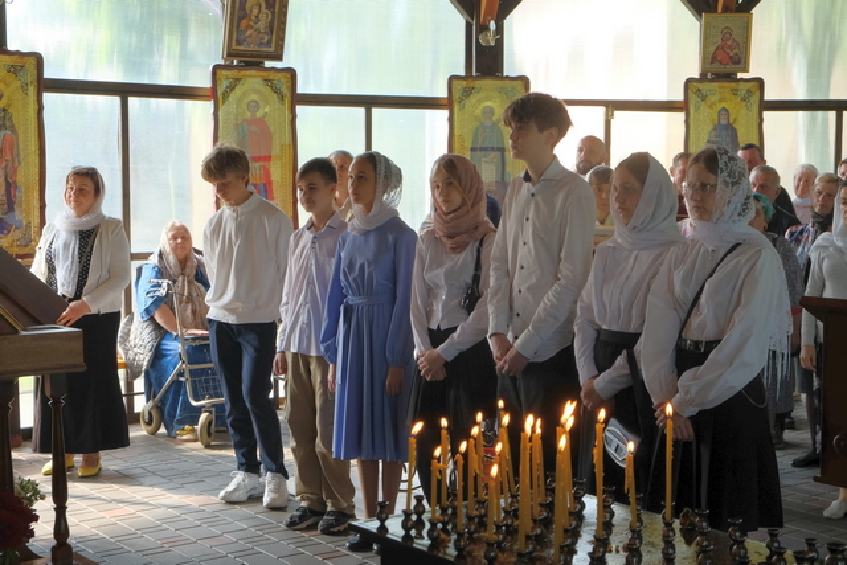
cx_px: 424
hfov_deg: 36.9
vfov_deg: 25.1
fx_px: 1271
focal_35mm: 54
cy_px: 282
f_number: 9
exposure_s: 1/125
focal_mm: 35.8
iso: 1600
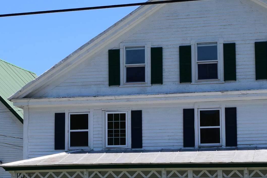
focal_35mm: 105
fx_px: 779
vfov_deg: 13.0
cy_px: 121
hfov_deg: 19.4
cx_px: 84
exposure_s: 1/500
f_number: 11
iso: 320
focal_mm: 24
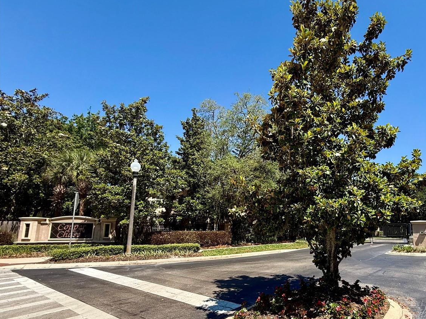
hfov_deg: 77.5
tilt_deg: +7.7
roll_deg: -0.5
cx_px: 303
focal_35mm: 20
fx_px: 246
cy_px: 196
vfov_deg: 65.1
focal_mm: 2.22
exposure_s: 1/876
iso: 50
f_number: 2.2
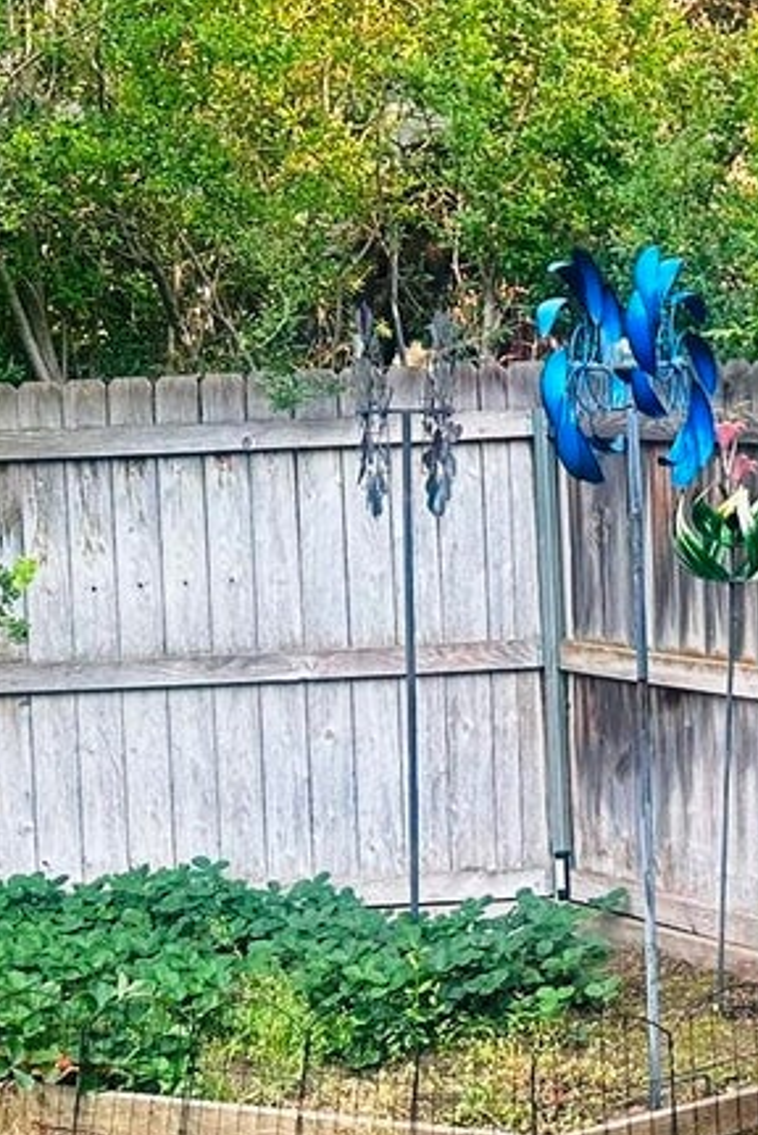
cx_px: 1288
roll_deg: +1.3
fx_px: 2491
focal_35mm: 79
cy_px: 477
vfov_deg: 25.6
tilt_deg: -2.9
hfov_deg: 15.3
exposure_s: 1/214
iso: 80
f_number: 1.78
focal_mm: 6.86
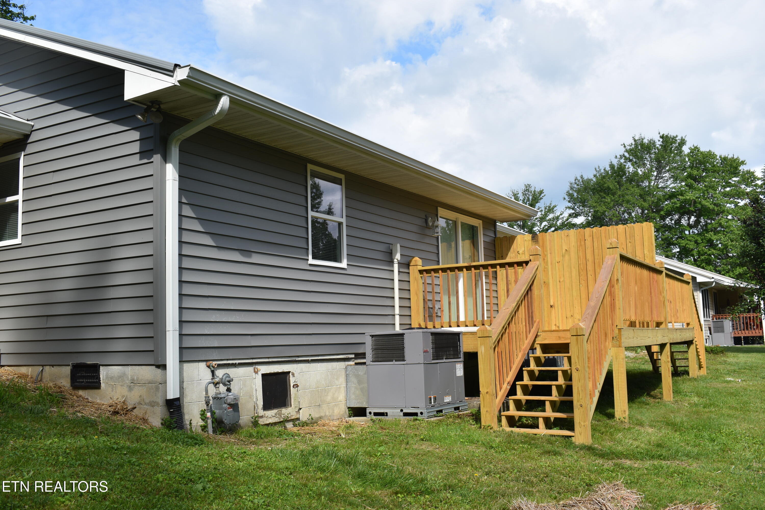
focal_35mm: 34
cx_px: 382
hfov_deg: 55.1
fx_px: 733
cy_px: 255
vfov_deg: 38.4
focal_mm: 23
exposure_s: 1/250
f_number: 8
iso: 100
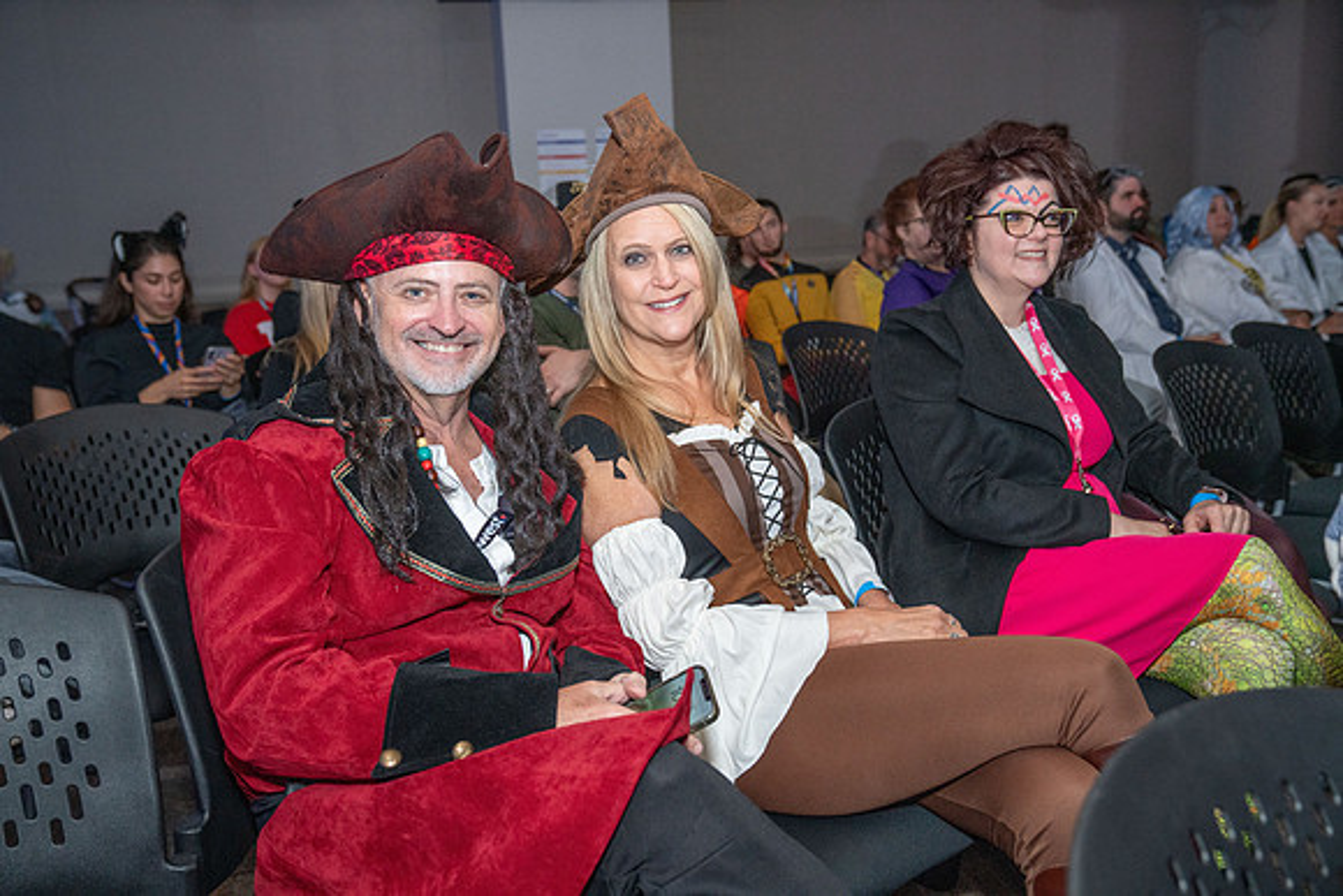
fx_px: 1231
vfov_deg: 40.0
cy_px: 448
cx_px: 672
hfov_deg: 57.2
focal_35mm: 33
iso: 2500
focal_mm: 33
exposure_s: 1/160
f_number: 4
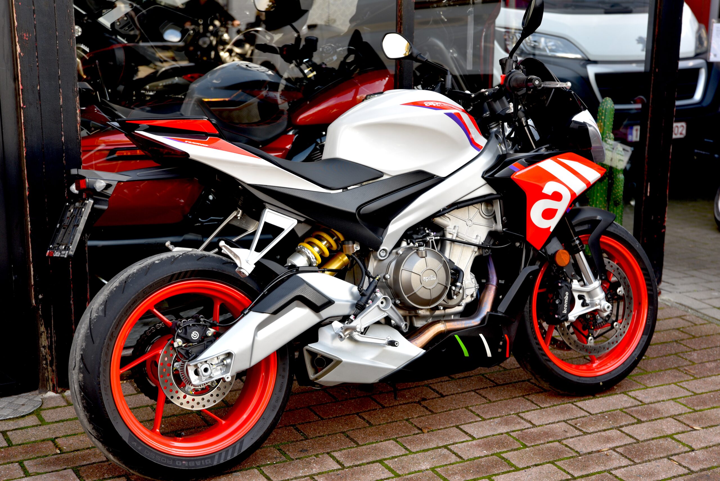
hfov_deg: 33.4
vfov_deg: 22.6
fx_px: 1200
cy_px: 240
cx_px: 360
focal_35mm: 60
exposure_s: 1/80
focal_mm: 60
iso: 200
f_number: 4.5
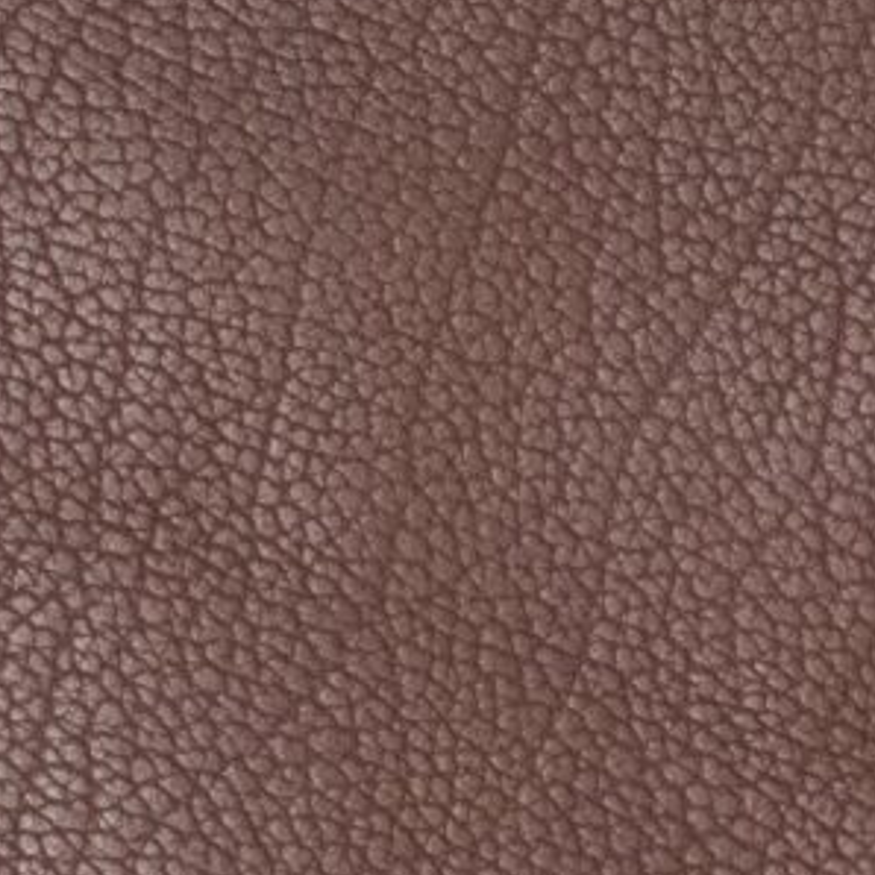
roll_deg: -17.7
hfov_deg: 5.5
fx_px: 9151
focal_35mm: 320
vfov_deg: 5.5
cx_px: 232
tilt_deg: -21.7
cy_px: 132
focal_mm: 9
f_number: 2.8
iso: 250
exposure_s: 1/114
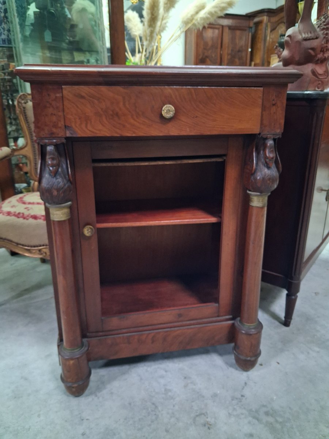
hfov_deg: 51.4
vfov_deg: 65.3
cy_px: 220
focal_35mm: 27
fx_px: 342
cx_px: 164
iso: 640
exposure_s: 1/33
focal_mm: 4
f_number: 1.8
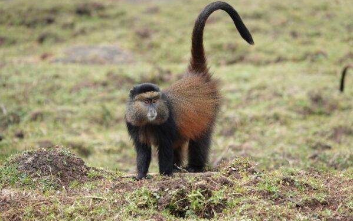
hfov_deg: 5.8
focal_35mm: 359
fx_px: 3454
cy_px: 113
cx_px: 176
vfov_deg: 3.7
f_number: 4
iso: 160
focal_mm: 128.59
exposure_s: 1/250
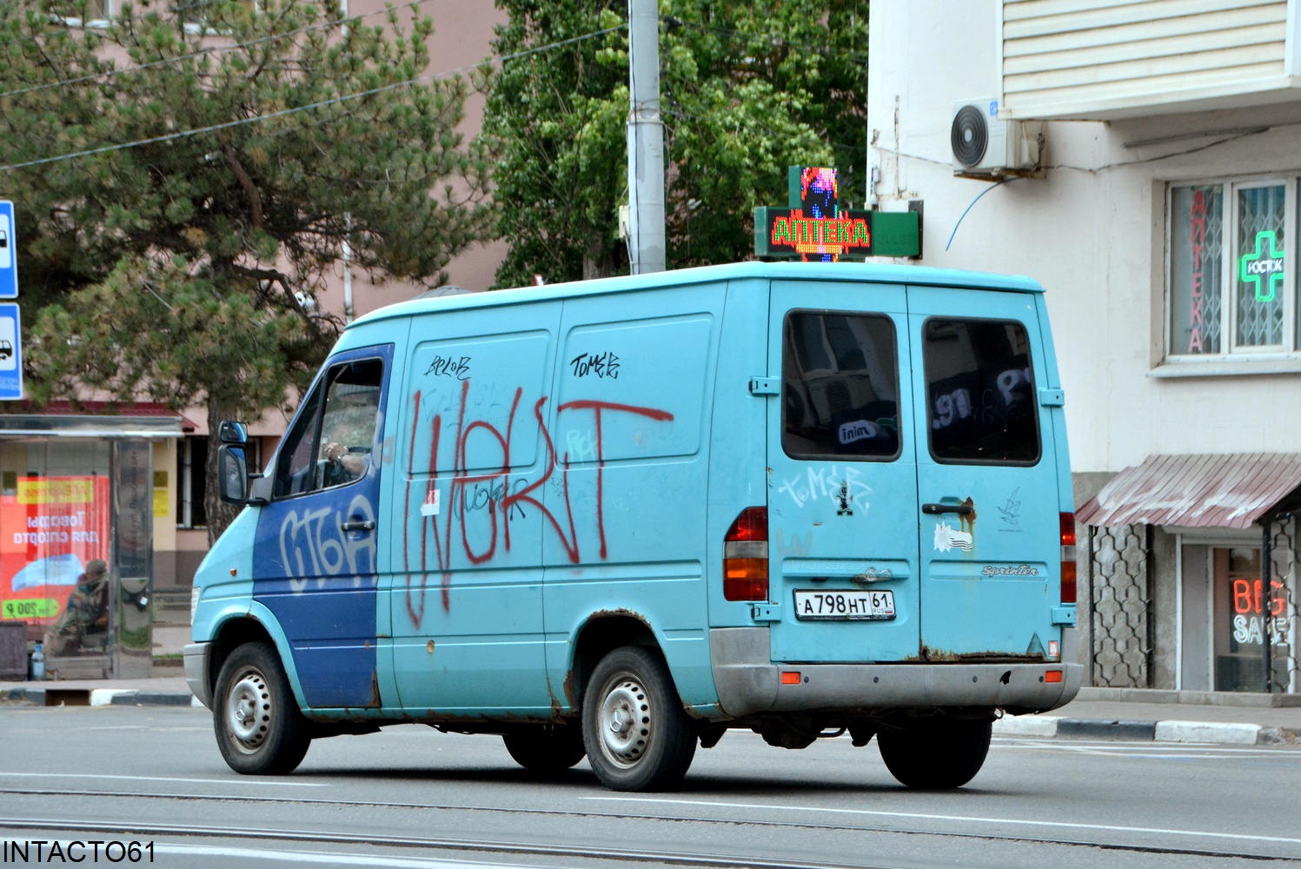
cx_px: 650
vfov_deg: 12.2
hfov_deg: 18.2
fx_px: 4068
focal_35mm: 112
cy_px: 434
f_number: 5
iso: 800
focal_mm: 75
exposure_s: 1/800
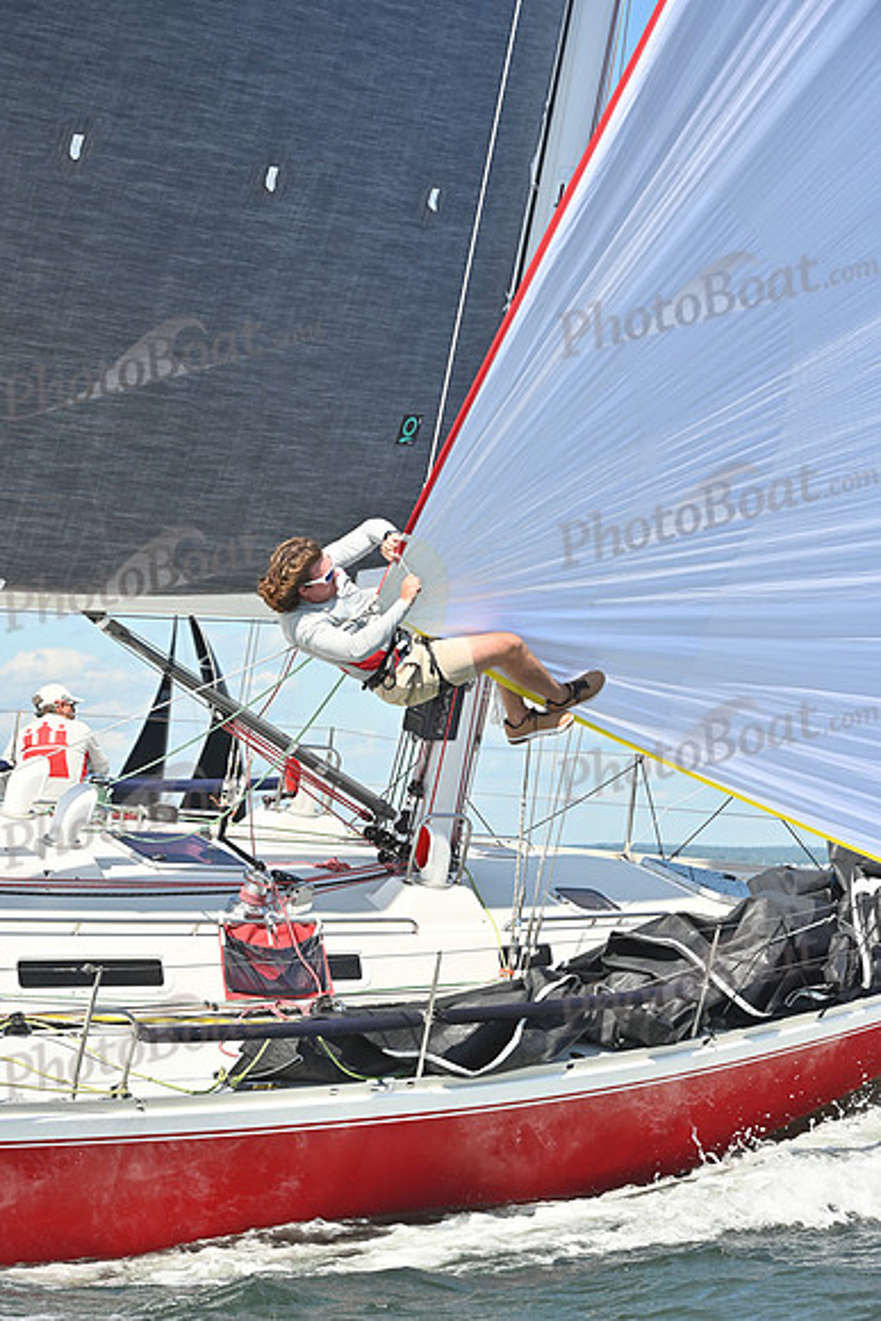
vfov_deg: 20.4
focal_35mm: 100
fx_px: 3668
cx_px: 440
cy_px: 660
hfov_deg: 13.7
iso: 250
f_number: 8
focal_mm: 100
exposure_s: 1/1000
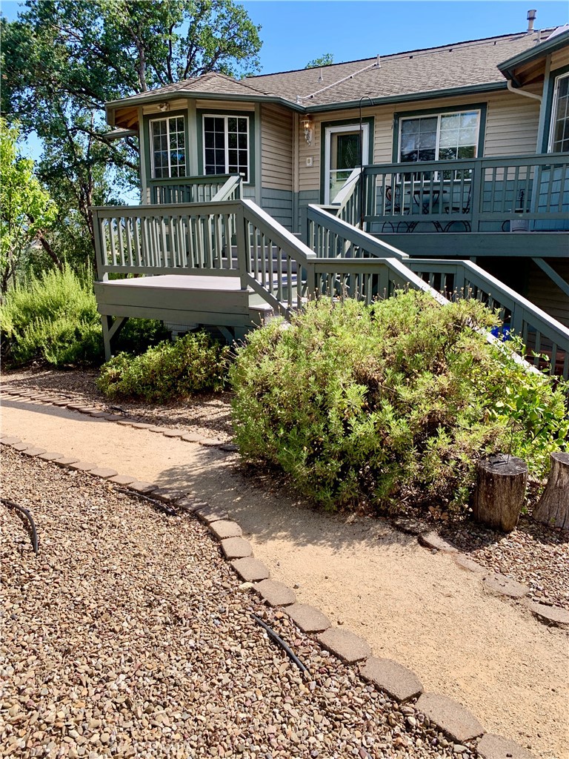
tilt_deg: -13.4
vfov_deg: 67.3
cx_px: 284
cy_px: 380
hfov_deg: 53.1
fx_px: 570
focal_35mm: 26
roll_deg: -0.2
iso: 25
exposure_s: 1/1350
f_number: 1.8
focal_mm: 4.25
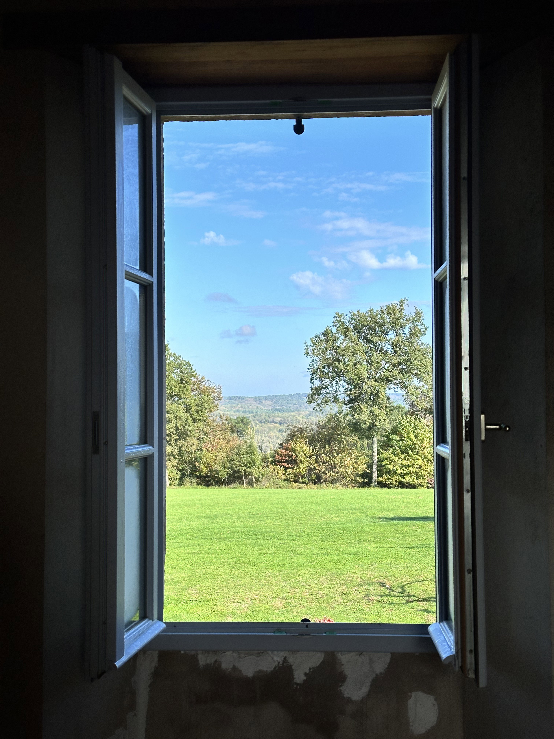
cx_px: 277
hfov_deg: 30.3
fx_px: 1024
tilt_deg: +1.0
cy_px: 370
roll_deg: -0.9
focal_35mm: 48
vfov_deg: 39.7
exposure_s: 1/2469
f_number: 1.78
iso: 64
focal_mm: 6.86
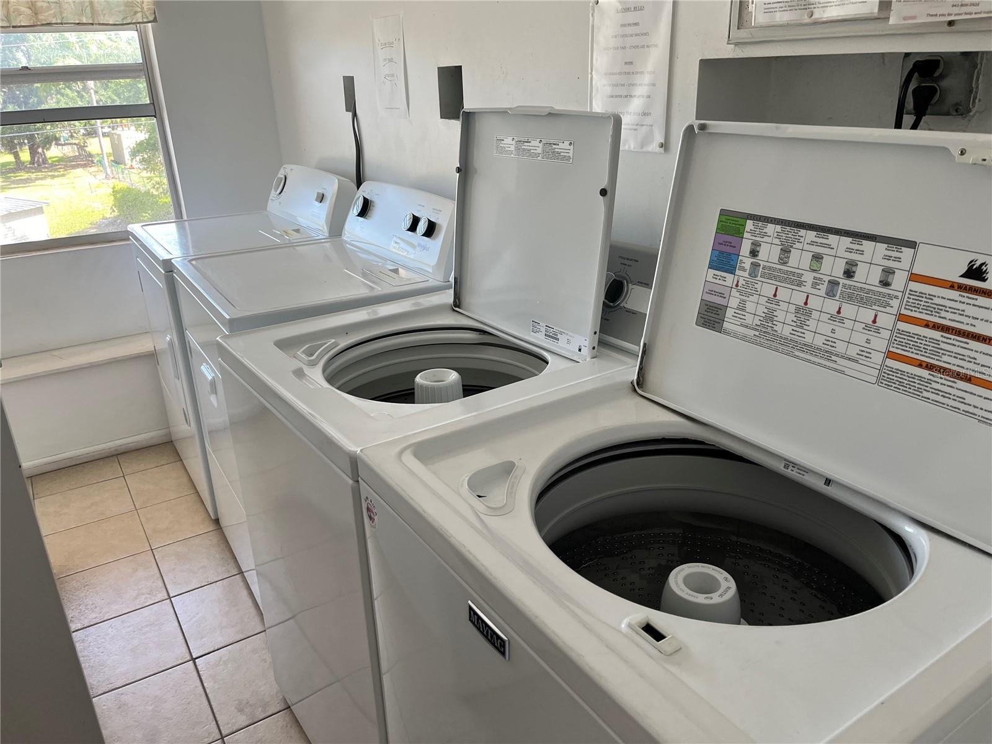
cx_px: 496
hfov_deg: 67.3
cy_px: 372
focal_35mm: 26
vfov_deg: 53.1
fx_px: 745
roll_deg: +3.4
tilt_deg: -23.2
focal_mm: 5.1
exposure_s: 1/122
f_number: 1.6
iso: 80
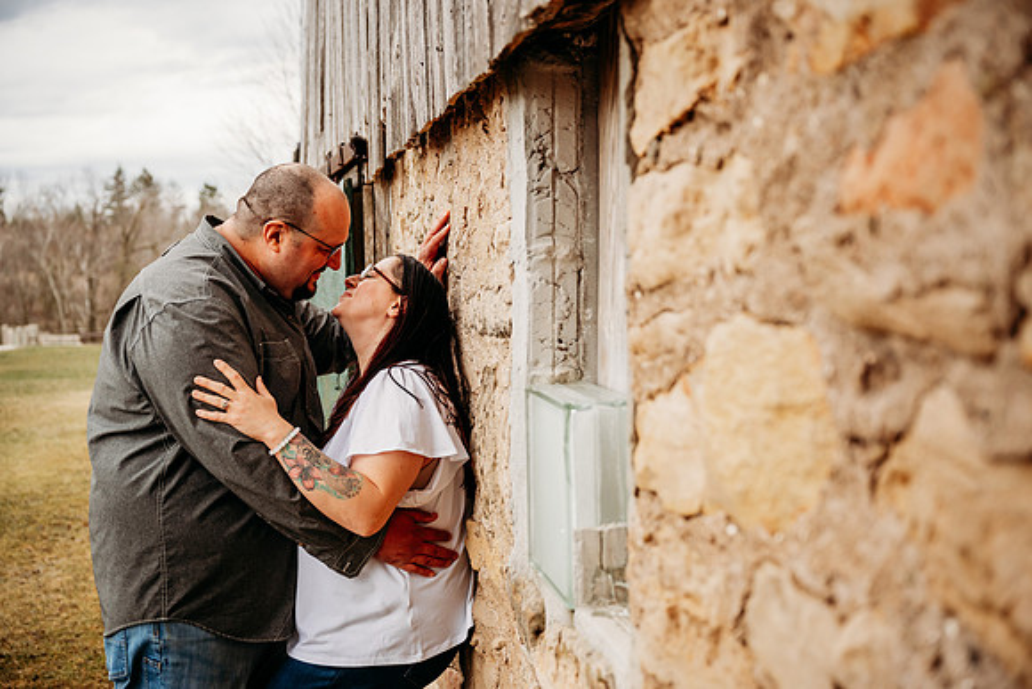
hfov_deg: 42.7
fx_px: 1319
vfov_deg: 29.3
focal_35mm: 46
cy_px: 344
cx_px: 516
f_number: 3.5
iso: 320
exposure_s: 1/250
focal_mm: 46
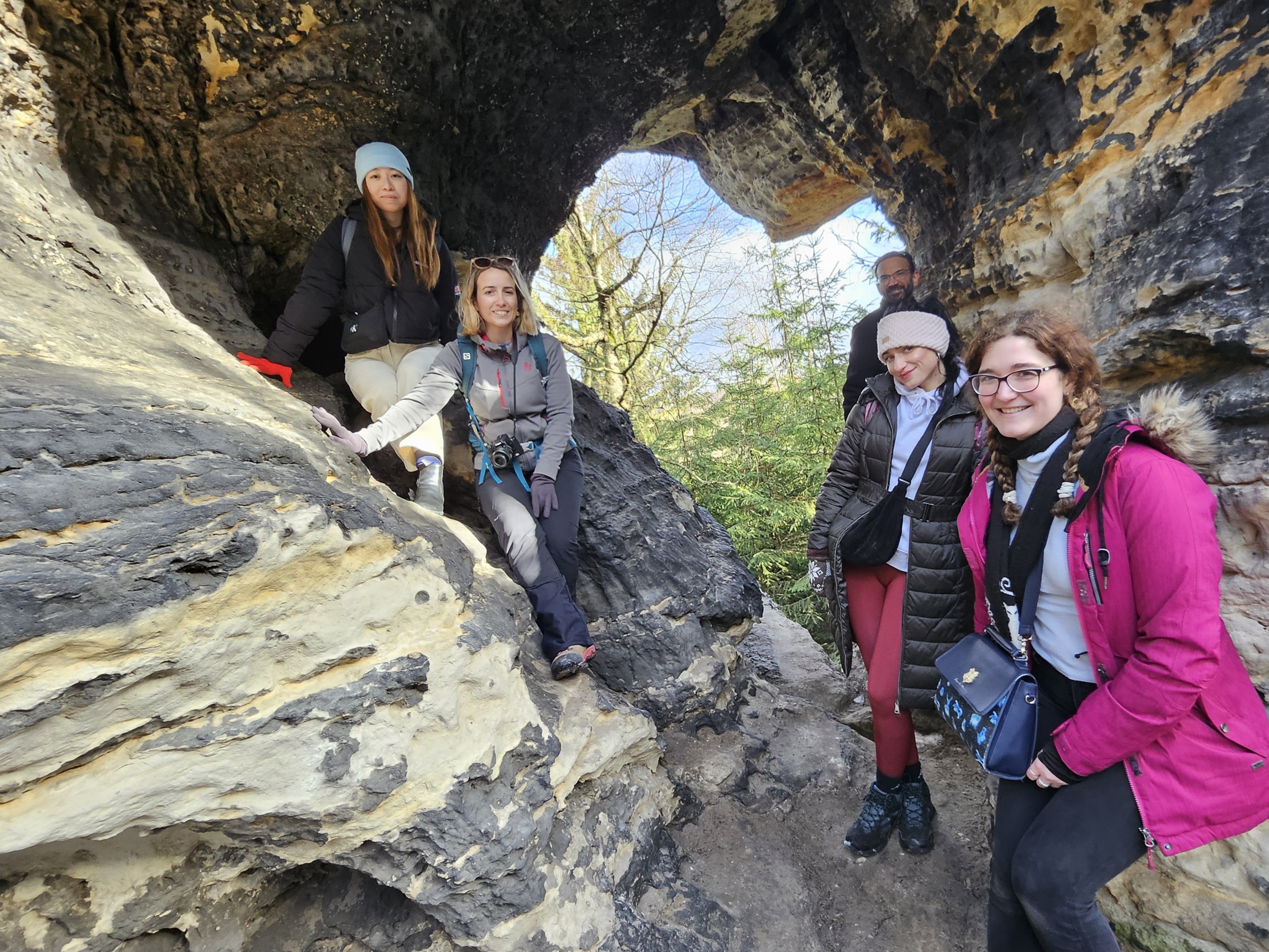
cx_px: 634
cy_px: 476
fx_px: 477
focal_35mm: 13
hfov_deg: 106.2
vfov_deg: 89.9
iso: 50
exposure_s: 1/60.2
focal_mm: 1.7
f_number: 2.2
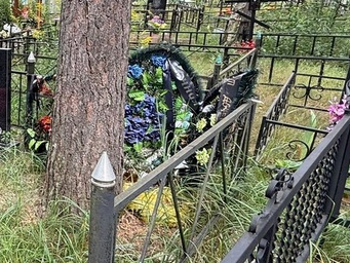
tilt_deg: -11.5
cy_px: 106
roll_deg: +1.2
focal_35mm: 42
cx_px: -70
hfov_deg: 35.3
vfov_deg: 34.3
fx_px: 425
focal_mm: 2.22
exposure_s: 1/119
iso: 50
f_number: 2.2
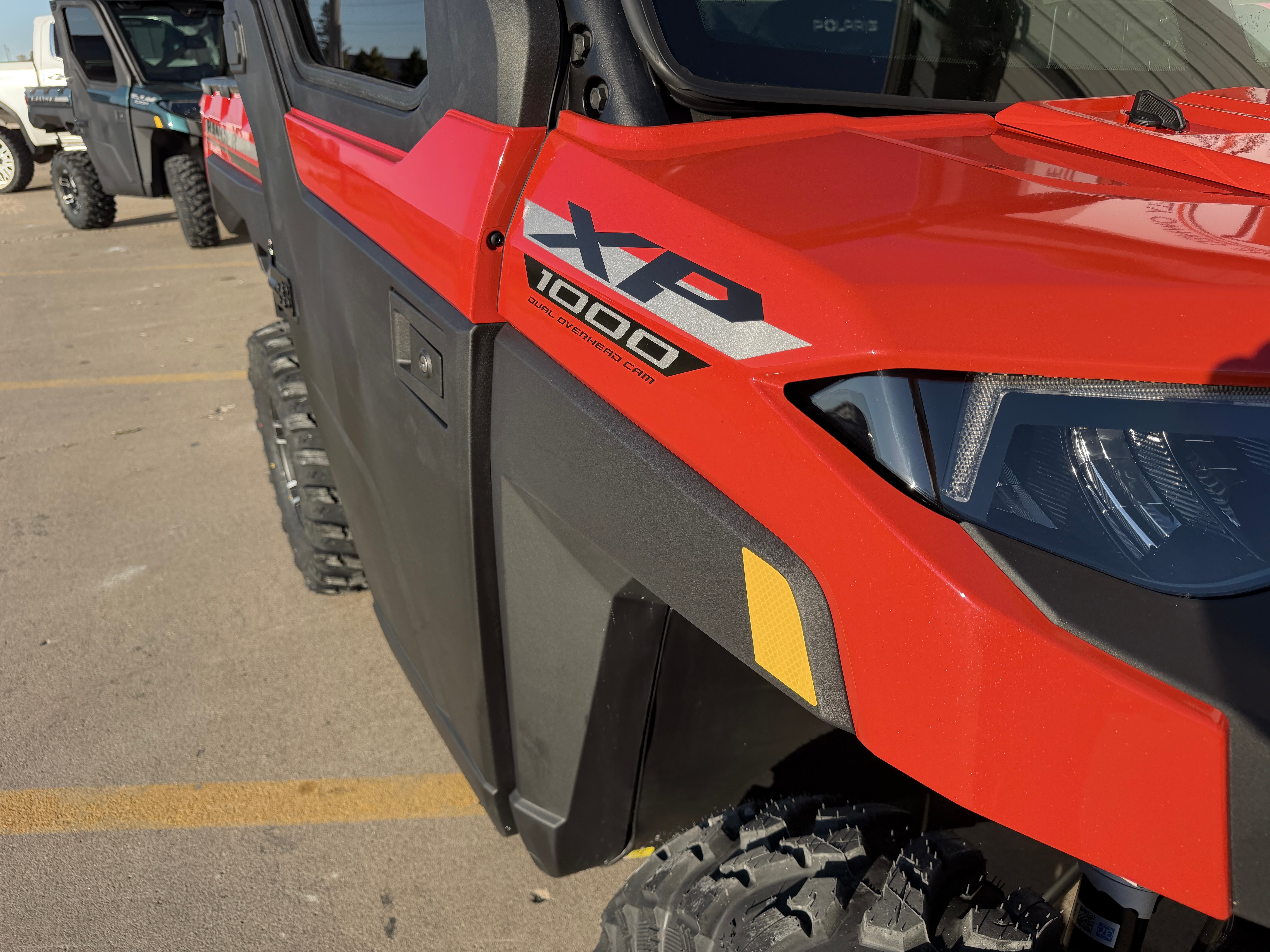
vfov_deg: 56.8
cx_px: 635
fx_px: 881
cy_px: 476
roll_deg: +2.1
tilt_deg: -28.3
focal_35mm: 24
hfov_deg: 71.6
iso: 100
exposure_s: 1/2445
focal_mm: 6.76
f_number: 1.78
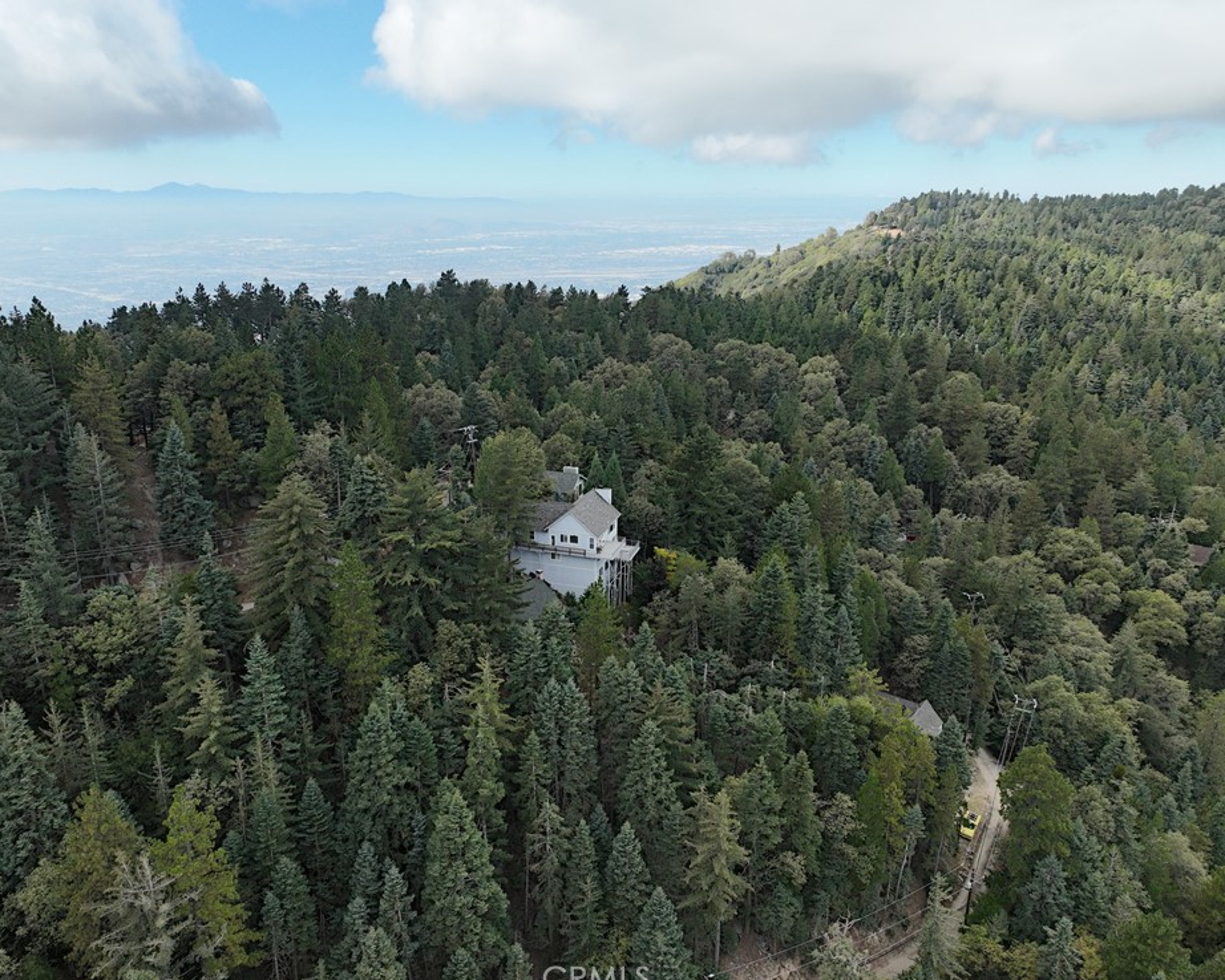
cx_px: 566
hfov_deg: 65.9
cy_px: 488
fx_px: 943
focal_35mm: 26
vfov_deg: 54.9
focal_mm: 12.29
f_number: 2.8
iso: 240
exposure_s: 1/1500
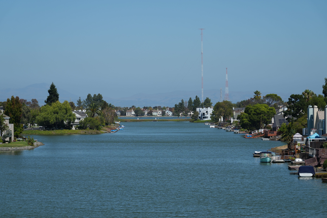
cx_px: 164
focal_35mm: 140
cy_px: 109
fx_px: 1272
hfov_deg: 14.7
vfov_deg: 9.8
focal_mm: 140
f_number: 6.3
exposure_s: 1/1250
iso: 200
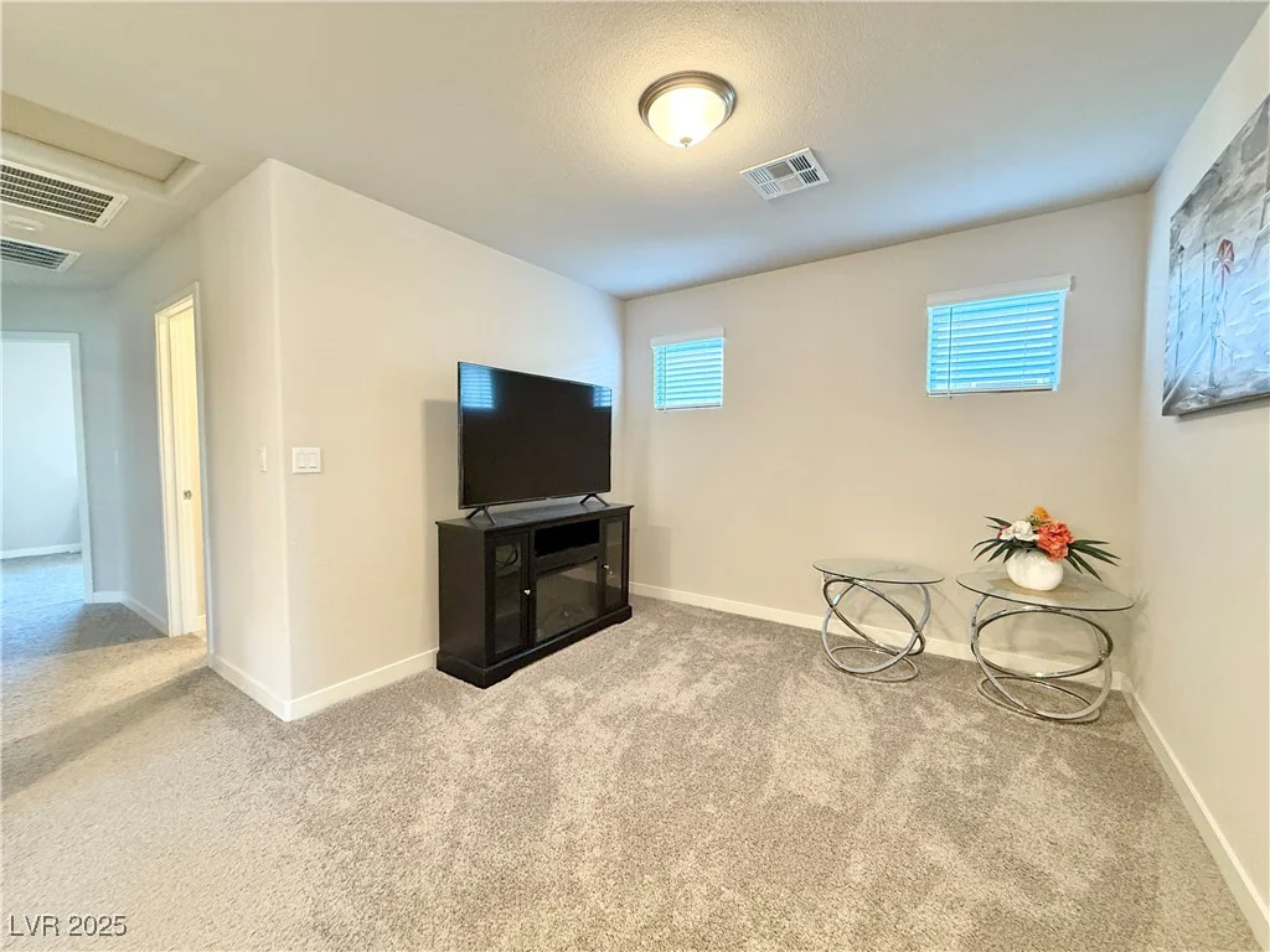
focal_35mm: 14
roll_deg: +0.3
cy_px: 476
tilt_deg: -2.5
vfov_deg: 85.7
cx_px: 635
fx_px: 514
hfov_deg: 102.1
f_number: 2.2
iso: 500
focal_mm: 2.22
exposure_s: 1/60
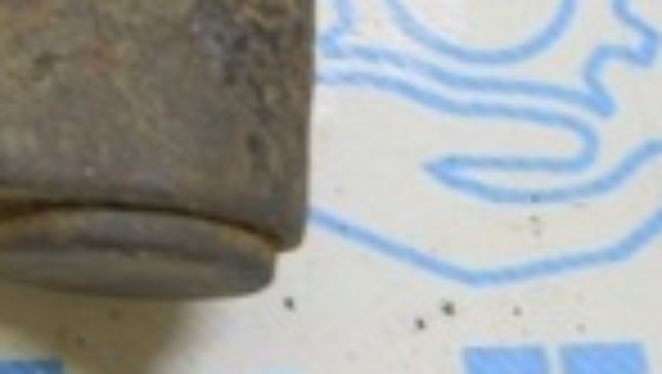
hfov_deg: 10.0
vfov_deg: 6.0
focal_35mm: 198
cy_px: -439
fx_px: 3484
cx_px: -671
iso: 400
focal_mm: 29
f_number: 5.6
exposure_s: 1/20
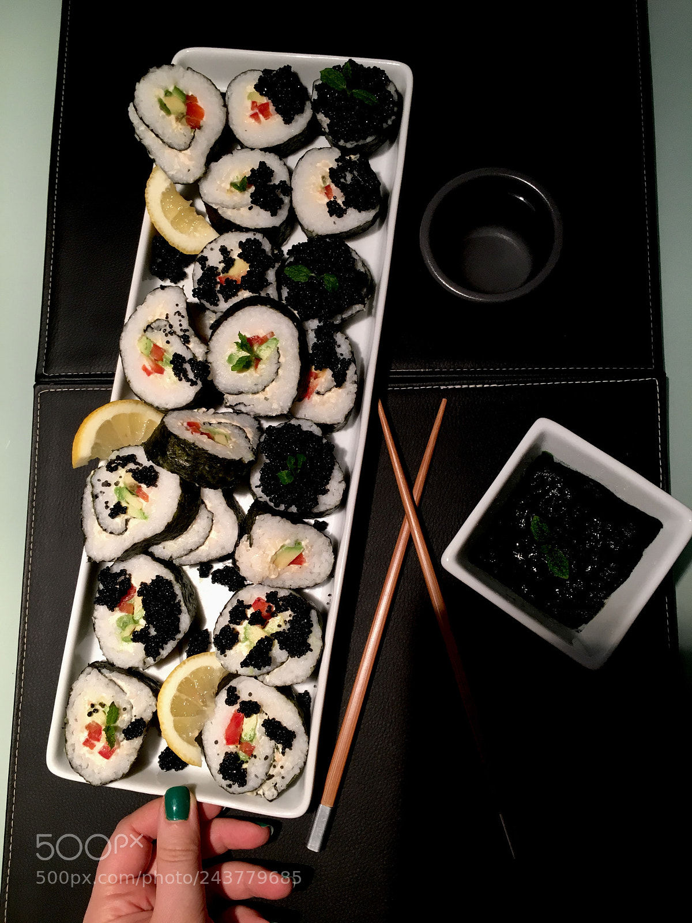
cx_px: 346
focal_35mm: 29
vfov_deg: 61.7
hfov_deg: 48.2
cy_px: 462
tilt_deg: -79.9
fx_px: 773
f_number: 2.2
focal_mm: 4.15
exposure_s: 1/33
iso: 80
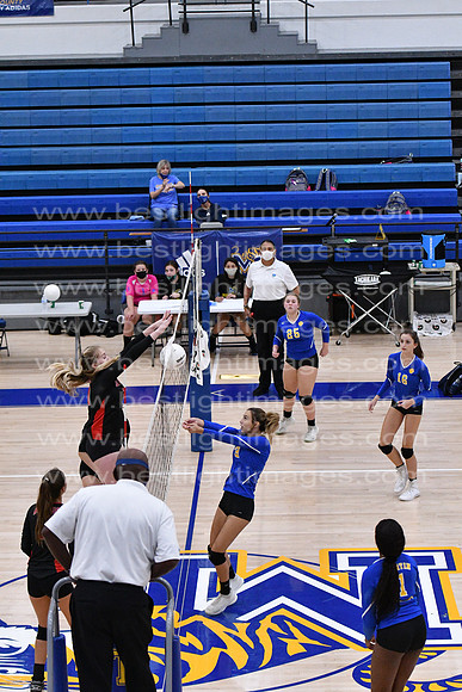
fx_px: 2020
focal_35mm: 105
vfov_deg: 19.5
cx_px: 231
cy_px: 346
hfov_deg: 13.0
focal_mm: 70
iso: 6400
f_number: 3.2
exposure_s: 1/1250
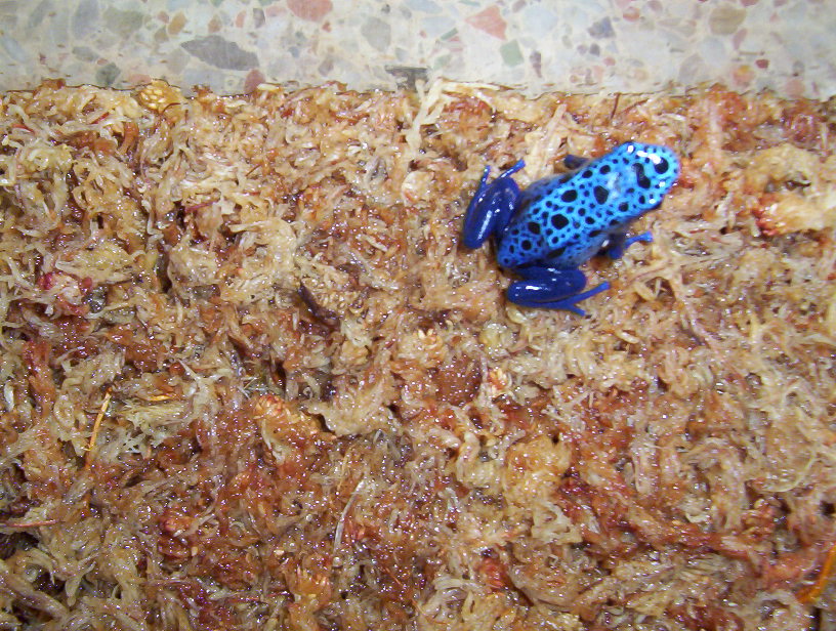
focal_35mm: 36
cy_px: 316
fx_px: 871
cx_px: 418
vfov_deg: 39.8
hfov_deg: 51.2
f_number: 2.76
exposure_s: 1/30
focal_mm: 5.54
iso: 140
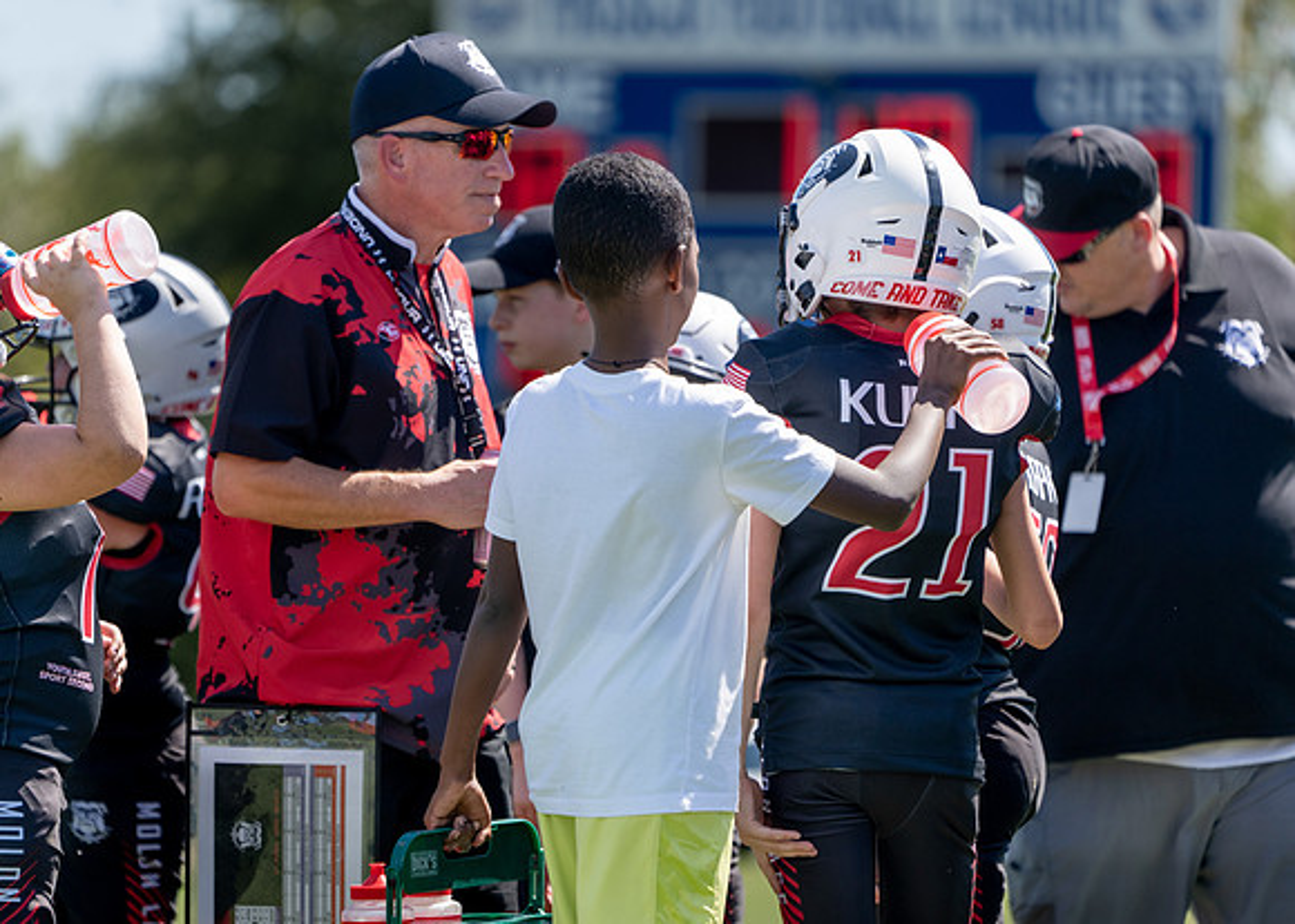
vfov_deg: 3.8
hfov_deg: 5.3
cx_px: 575
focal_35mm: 379
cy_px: 479
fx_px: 13922
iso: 320
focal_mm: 348
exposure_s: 1/800
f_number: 5.6
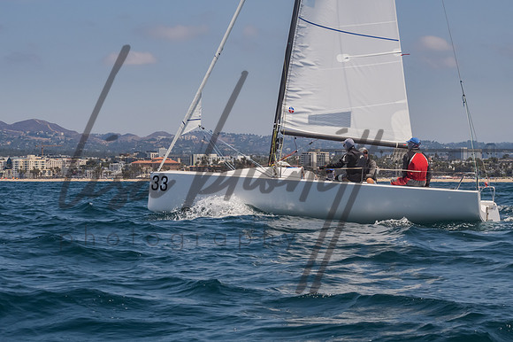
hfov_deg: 18.8
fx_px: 1554
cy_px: 171
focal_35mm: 109
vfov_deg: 12.5
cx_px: 251
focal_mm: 70
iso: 640
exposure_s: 1/1000
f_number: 14
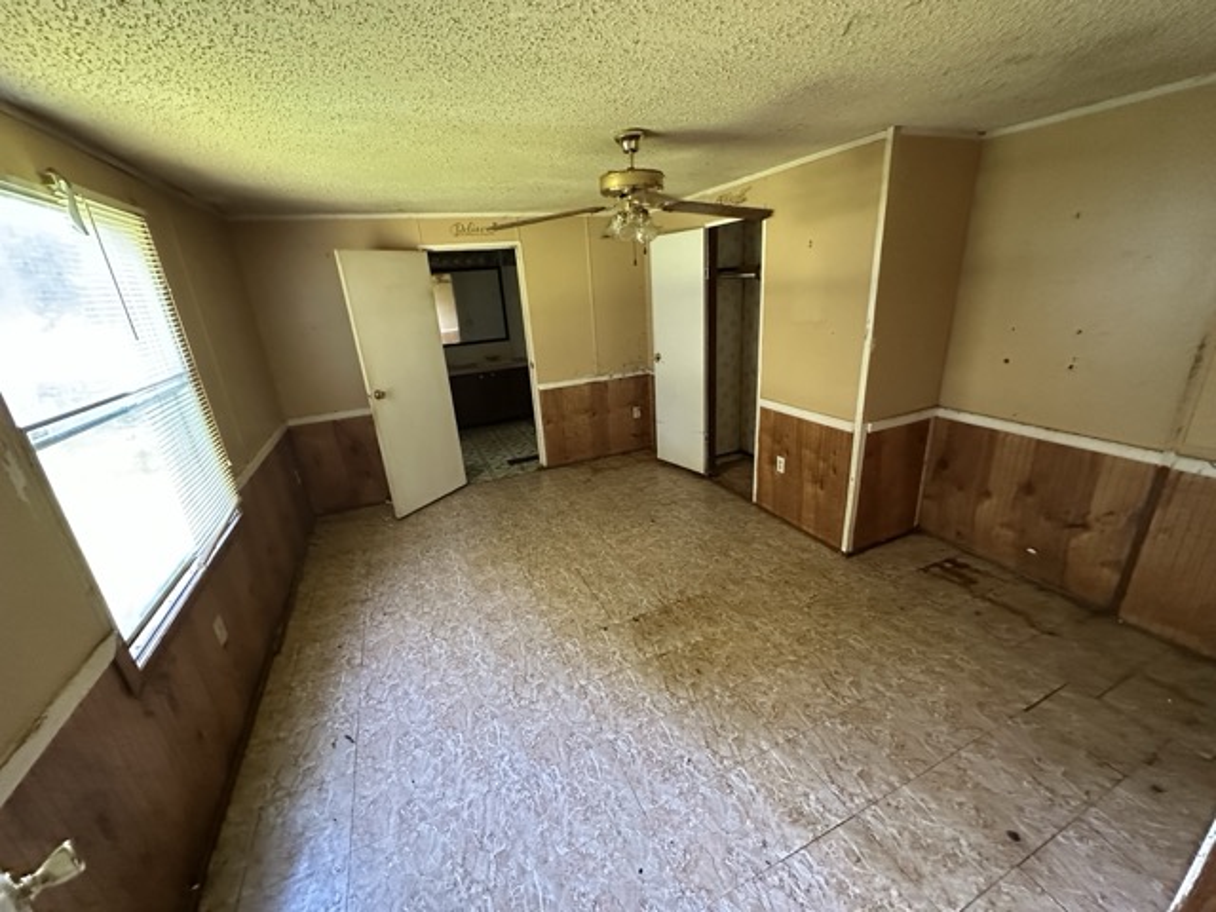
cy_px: 456
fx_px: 492
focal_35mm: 14
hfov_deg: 102.1
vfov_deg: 85.7
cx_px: 608
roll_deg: +3.4
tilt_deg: -19.6
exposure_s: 1/60
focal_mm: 2.22
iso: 1000
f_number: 2.2
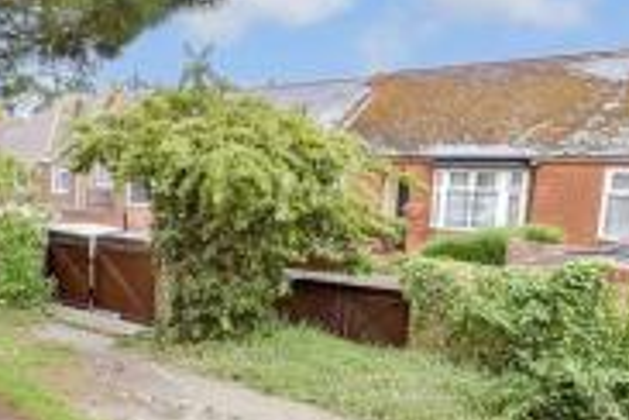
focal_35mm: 39
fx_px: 681
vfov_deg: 33.9
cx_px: 7
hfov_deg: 43.0
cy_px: 277
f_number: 6.3
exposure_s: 1/160
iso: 500
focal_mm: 10
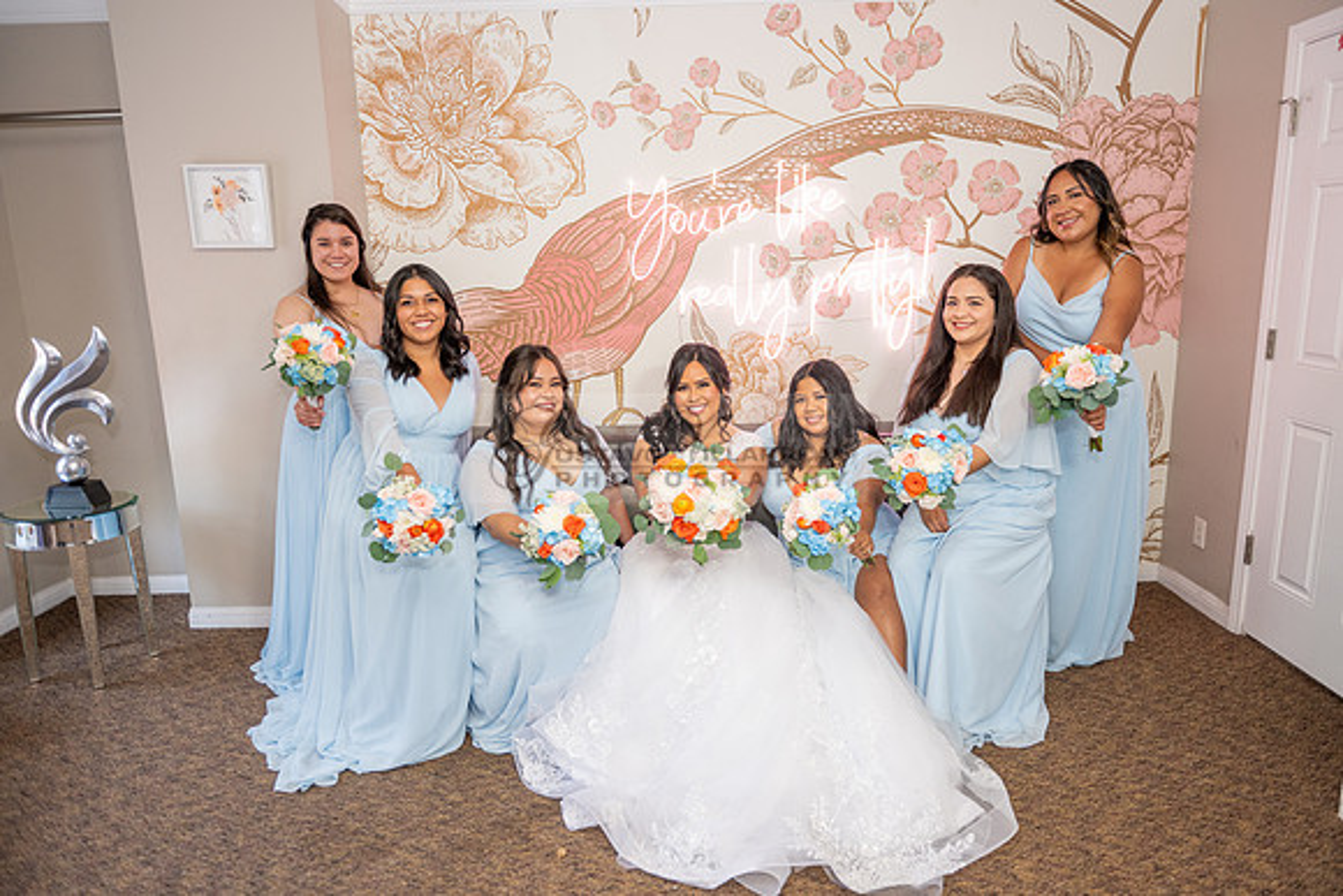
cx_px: 672
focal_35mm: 24
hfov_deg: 73.7
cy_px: 448
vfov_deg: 53.2
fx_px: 896
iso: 800
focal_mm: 24
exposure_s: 1/160
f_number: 3.2
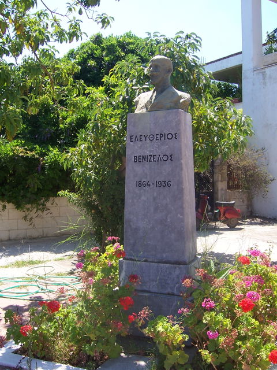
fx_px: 384
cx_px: 138
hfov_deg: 39.7
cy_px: 185
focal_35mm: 36
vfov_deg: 51.4
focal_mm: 6
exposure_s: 1/250
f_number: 4.8
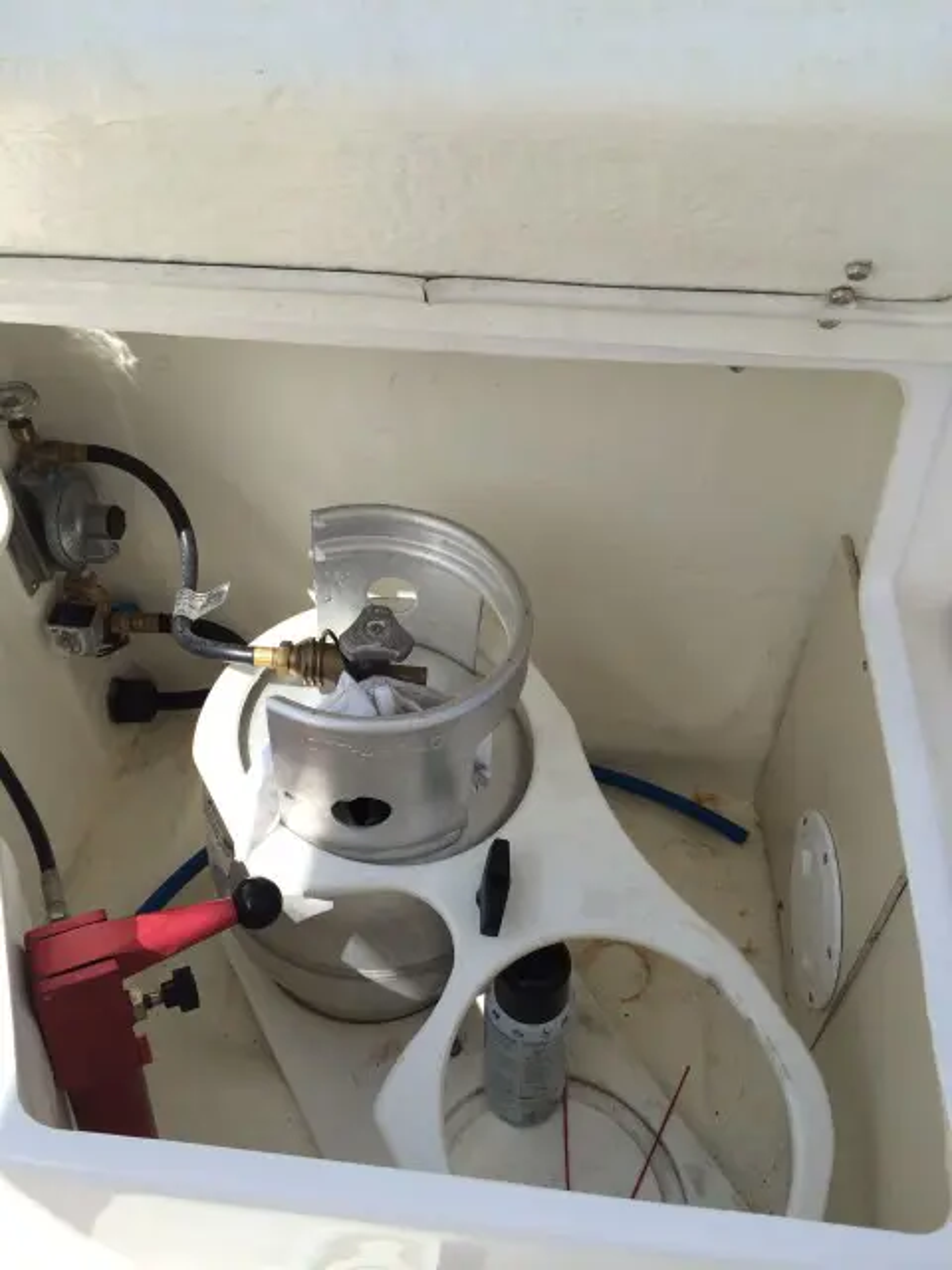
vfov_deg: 60.0
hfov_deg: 46.8
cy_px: 635
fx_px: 1100
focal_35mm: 30
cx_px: 476
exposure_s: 1/1580
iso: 40
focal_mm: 4.12
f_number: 2.2
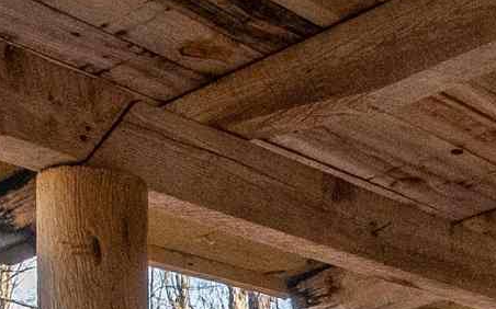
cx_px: 270
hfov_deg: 20.0
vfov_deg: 11.5
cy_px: 586
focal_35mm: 104
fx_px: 1405
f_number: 8
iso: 800
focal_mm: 10
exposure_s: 1/125
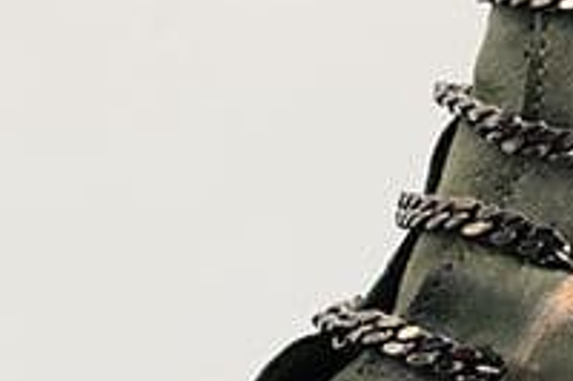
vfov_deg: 6.5
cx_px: 201
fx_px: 3340
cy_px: 315
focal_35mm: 210
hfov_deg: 9.8
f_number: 5.6
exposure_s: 1/200
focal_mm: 35
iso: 640
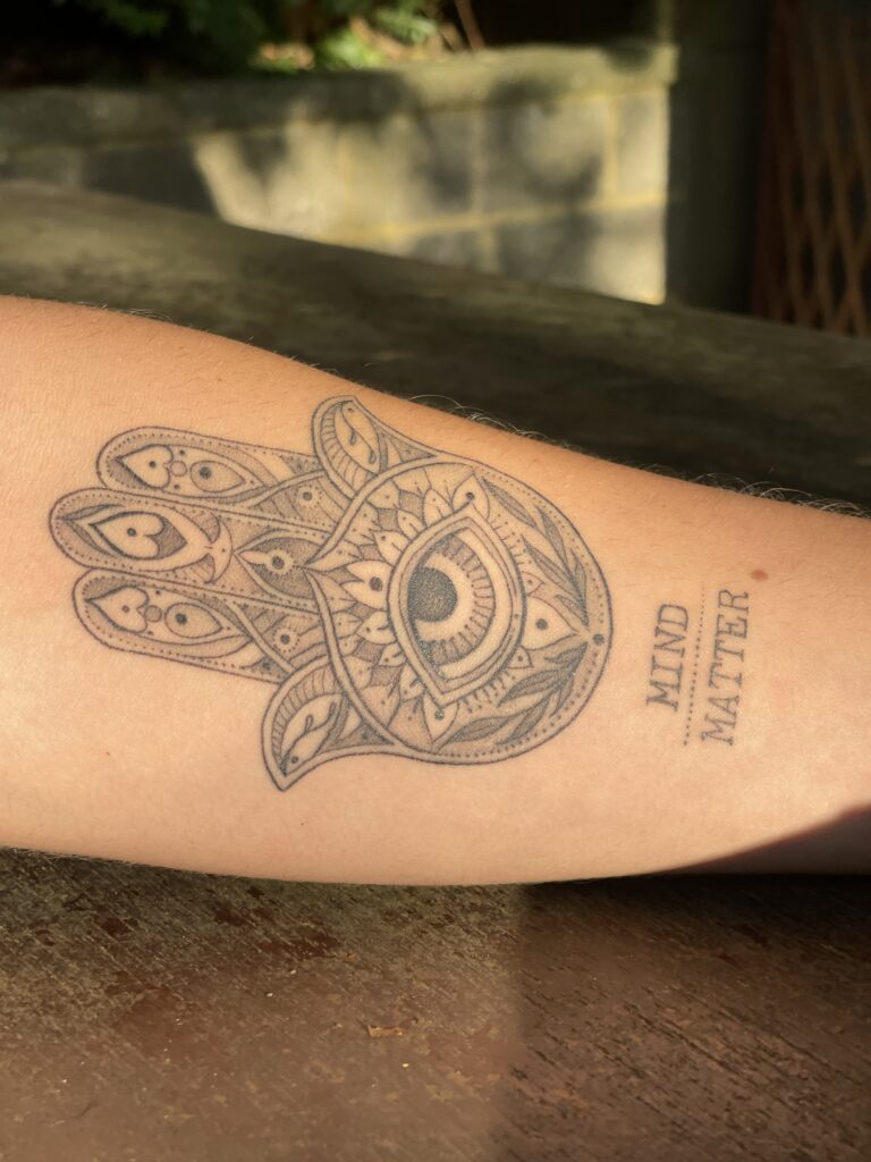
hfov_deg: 22.9
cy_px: 581
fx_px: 2147
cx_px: 436
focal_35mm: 64
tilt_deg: -17.5
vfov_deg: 30.3
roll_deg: +2.3
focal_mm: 7.5
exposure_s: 1/314
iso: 25
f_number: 2.2
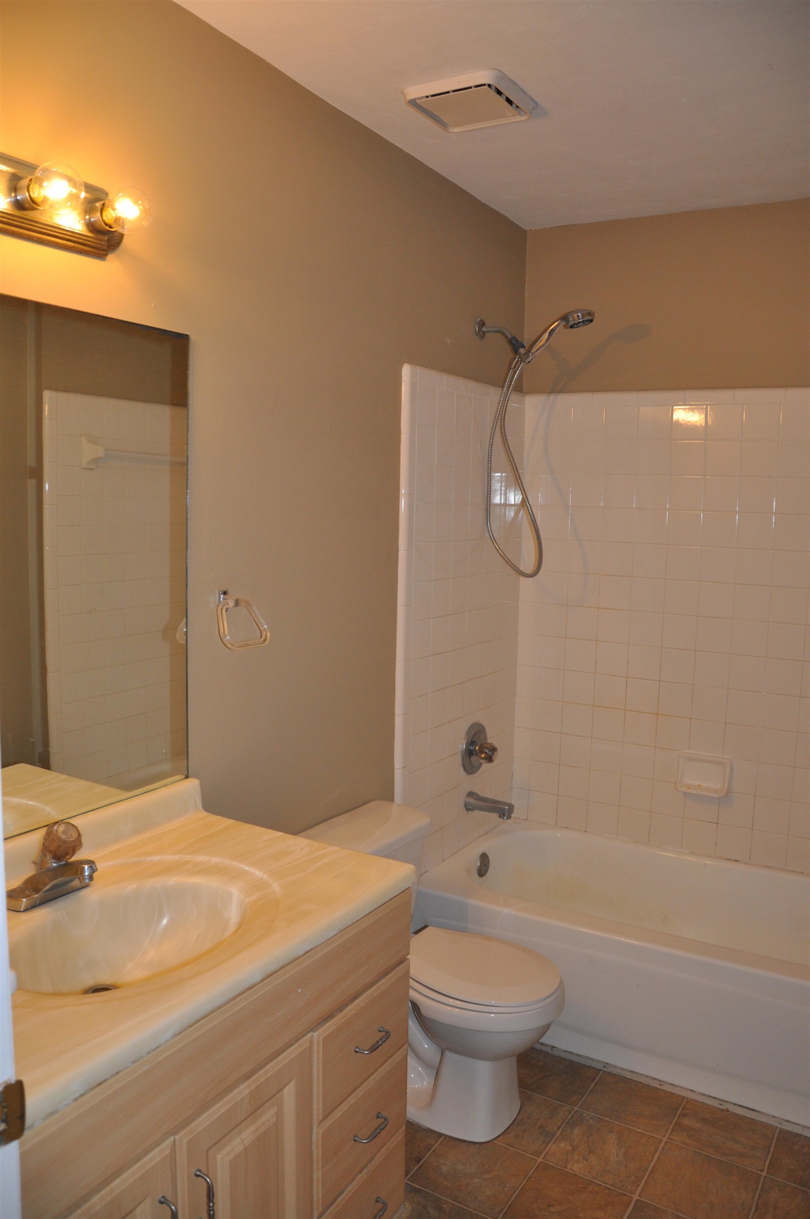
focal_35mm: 27
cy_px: 610
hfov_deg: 47.8
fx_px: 914
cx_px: 405
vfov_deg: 67.4
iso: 450
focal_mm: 18
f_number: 3.5
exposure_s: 1/125
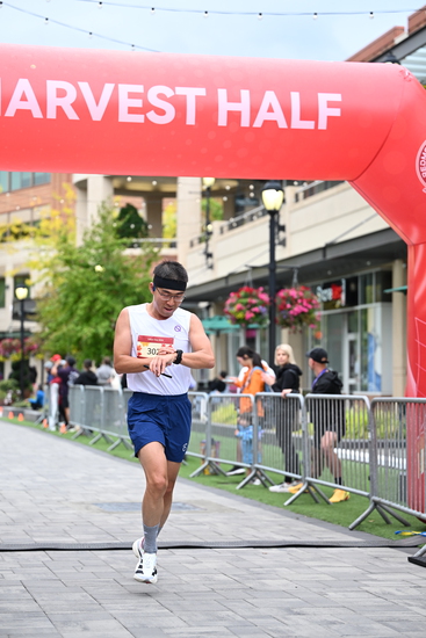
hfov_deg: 17.1
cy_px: 319
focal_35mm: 80
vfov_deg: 25.4
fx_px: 1419
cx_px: 213
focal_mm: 80
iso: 800
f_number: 2.8
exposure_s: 1/2000
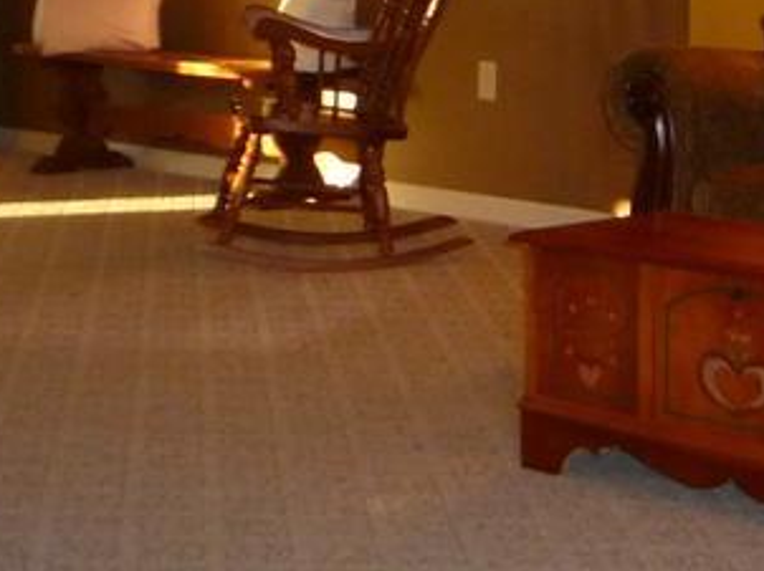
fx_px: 2095
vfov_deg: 15.3
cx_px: 1095
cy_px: 10
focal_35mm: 95
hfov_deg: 18.6
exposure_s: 1/30
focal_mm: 4.7
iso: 320
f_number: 3.3
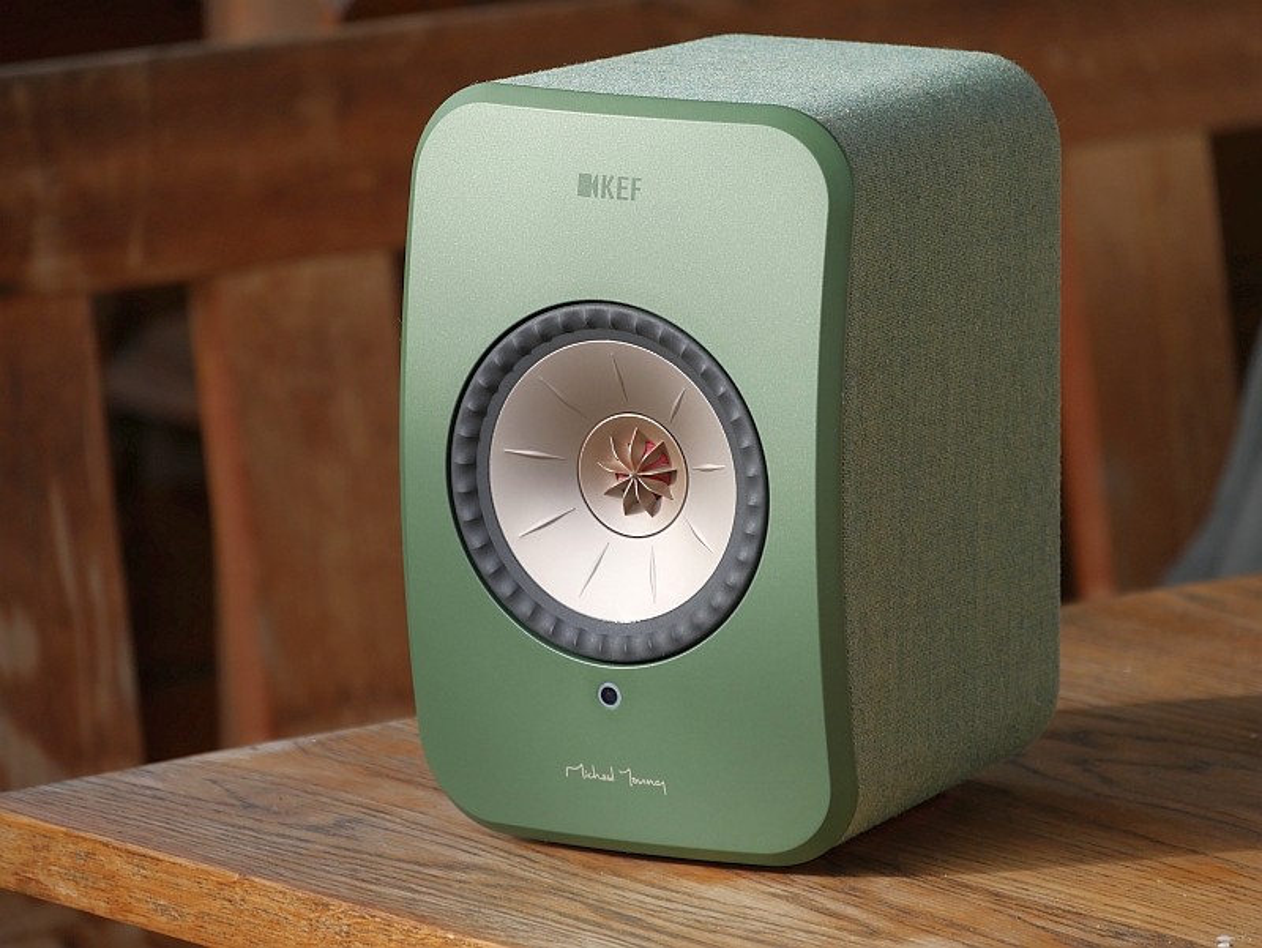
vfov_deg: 5.3
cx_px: 631
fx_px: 10214
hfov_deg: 7.1
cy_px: 474
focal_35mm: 280
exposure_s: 1/320
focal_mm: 140
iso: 400
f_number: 5.6
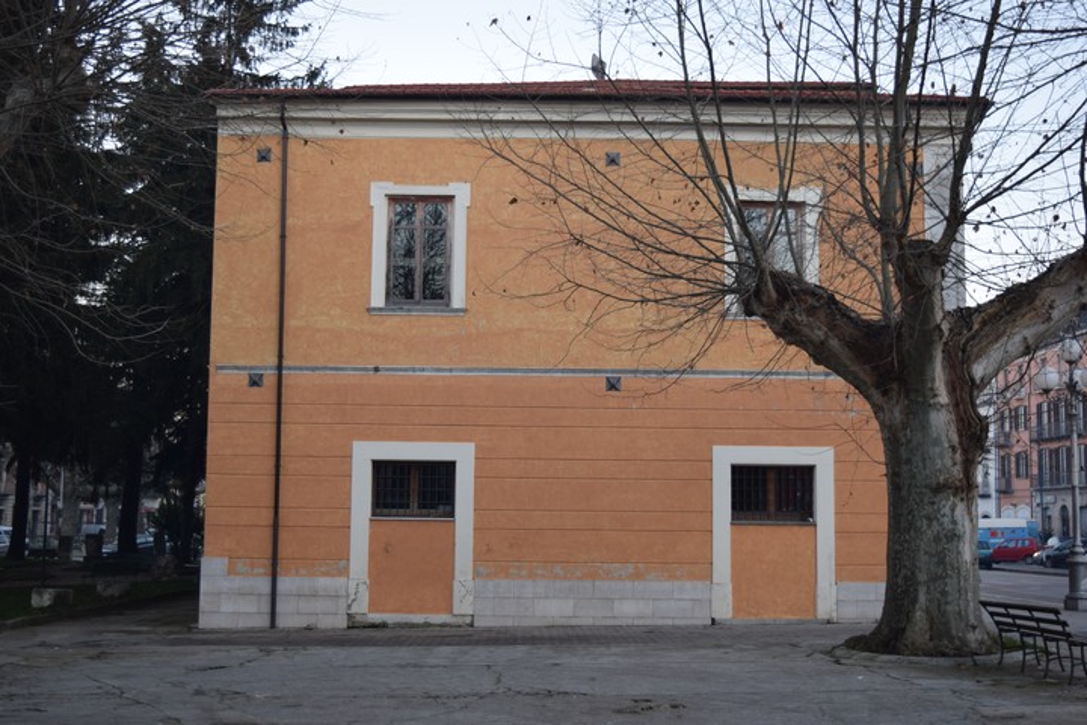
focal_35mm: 44
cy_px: 362
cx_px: 544
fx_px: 1313
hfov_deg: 45.0
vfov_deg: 30.8
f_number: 4.2
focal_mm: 29
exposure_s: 1/60
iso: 400
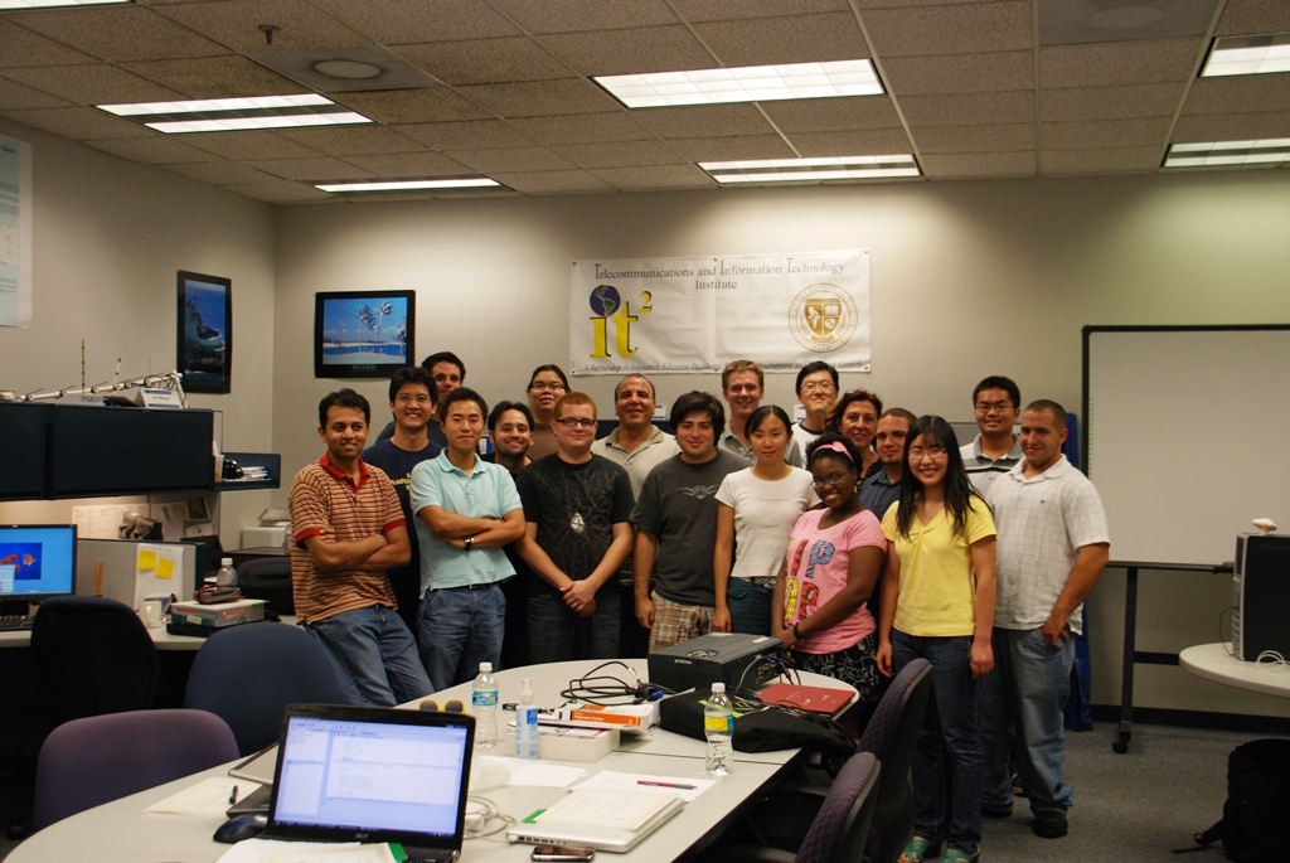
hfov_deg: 51.2
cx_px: 645
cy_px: 432
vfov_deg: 35.6
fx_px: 1345
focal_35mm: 38
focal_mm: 25
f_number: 3.8
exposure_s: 1/50
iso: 320
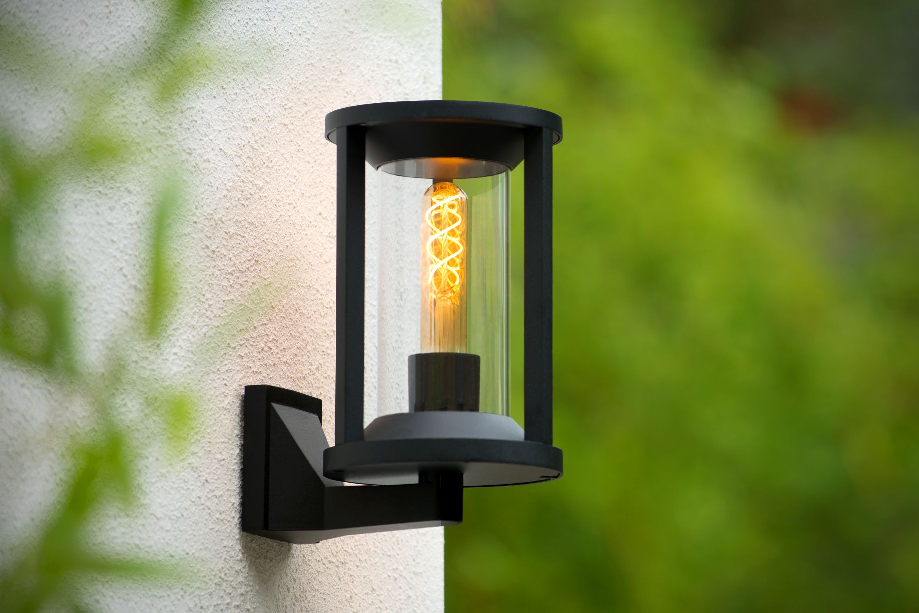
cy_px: 306
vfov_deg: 6.9
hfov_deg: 10.3
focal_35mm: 200
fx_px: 5107
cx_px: 460
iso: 125
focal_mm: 200
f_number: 4
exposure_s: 1/400
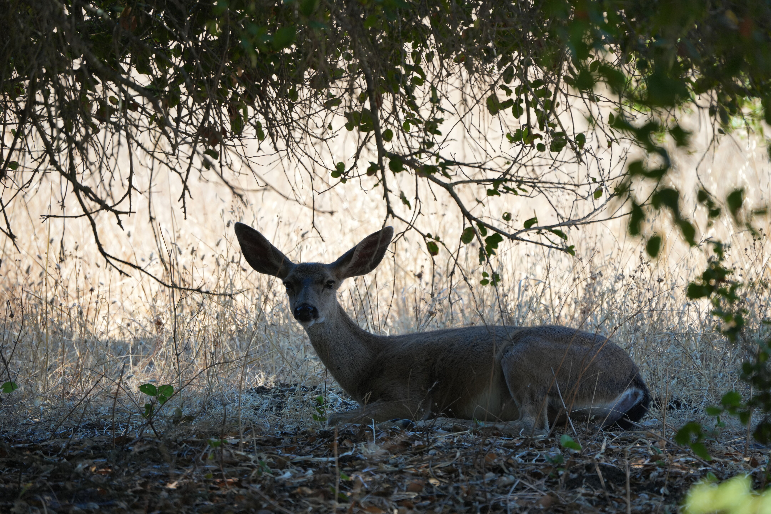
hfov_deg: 5.2
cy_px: 257
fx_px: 8566
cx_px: 386
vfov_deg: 3.4
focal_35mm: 400
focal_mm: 400
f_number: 6.3
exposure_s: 1/320
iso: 500
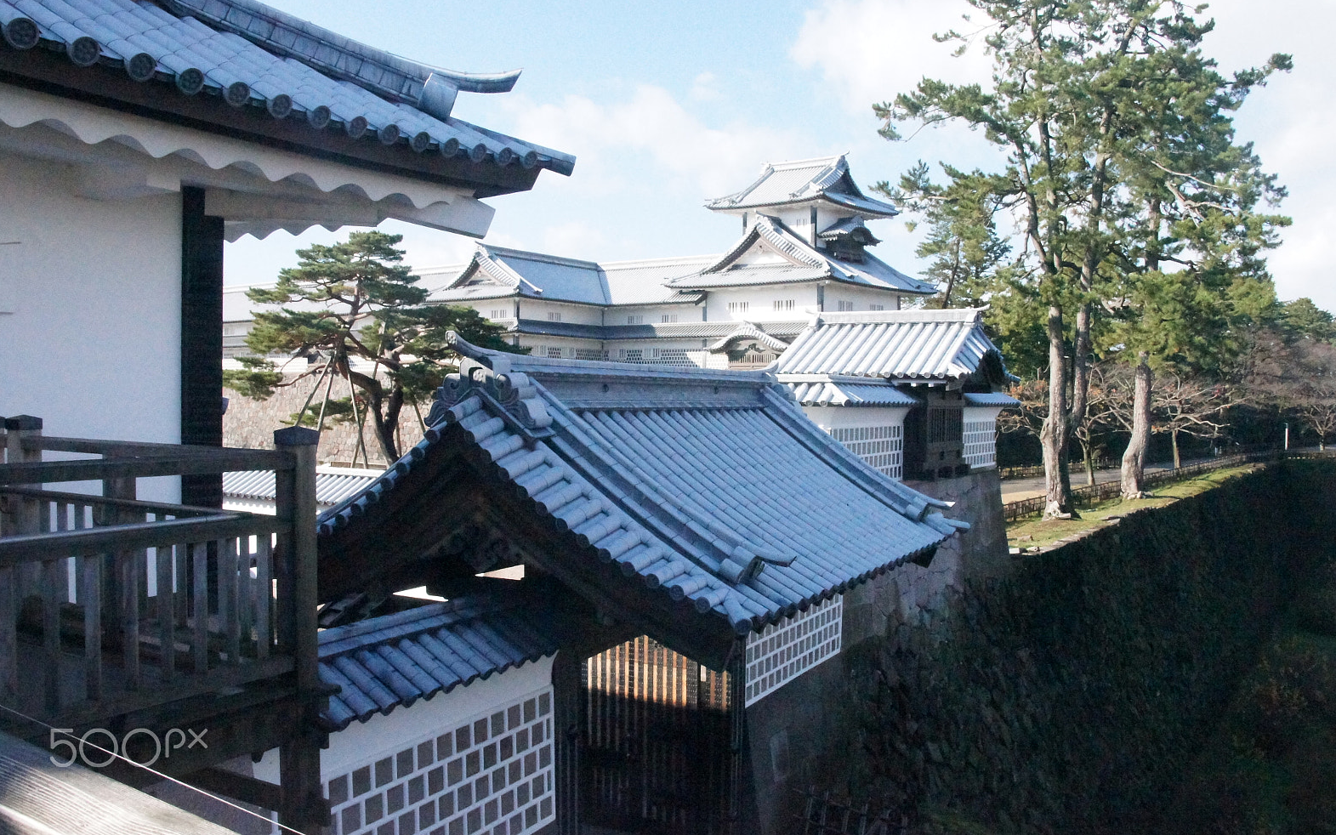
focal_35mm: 28
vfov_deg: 44.5
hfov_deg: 66.5
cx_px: 677
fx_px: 1020
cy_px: 408
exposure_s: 1/3200
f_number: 14
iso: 12800
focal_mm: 18
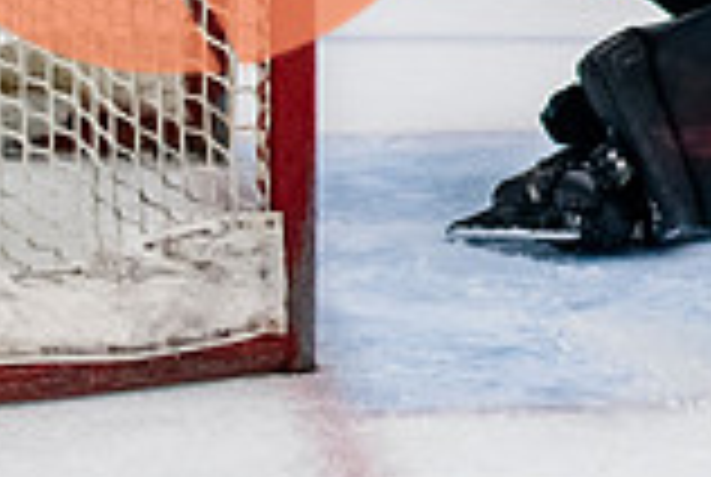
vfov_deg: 3.4
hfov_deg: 5.0
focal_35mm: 402
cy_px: -302
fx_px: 7954
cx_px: 1549
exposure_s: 1/800
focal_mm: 70
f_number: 3.2
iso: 2500
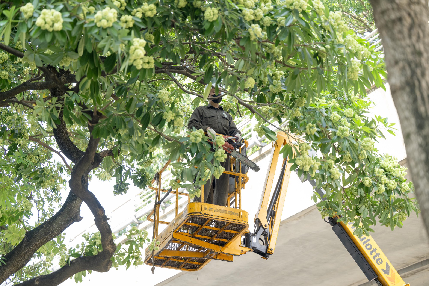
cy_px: 143
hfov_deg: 28.1
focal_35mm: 72
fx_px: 858
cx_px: 214
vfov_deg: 18.9
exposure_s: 1/320
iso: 400
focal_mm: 72
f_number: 2.8
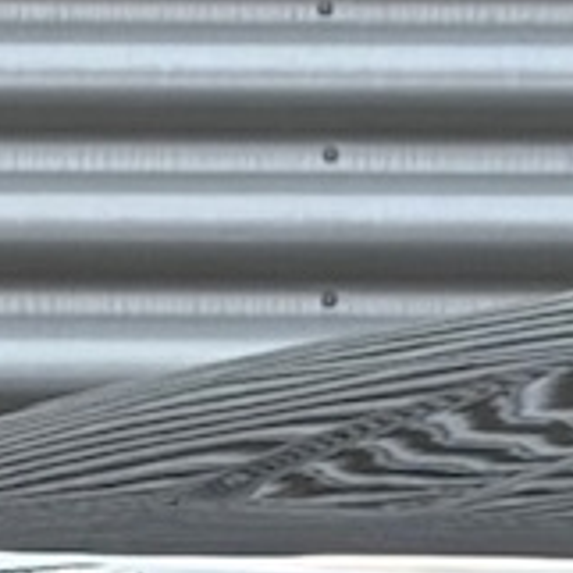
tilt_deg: -1.4
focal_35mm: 382
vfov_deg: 4.6
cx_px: 1772
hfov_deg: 4.4
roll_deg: +0.2
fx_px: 7154
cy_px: 811
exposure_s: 1/177
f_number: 1.78
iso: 125
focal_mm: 6.76
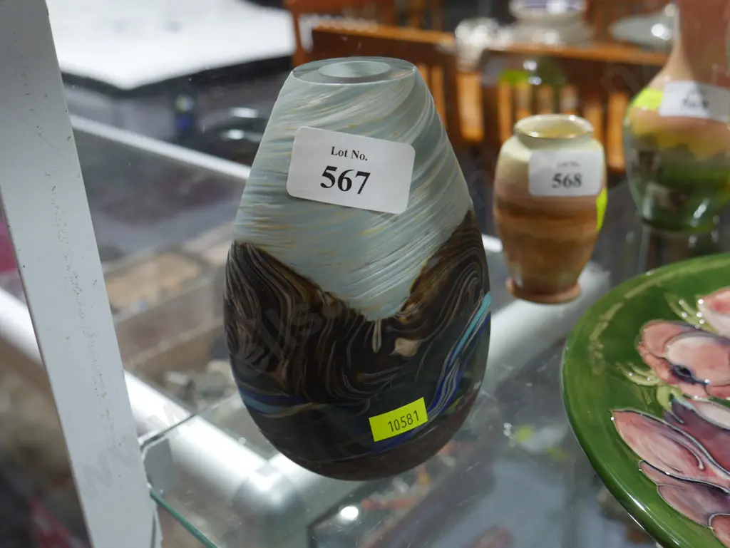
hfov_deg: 49.0
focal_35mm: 38
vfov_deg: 37.8
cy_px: 274
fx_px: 802
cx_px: 365
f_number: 4.1
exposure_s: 1/60
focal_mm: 19
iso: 500
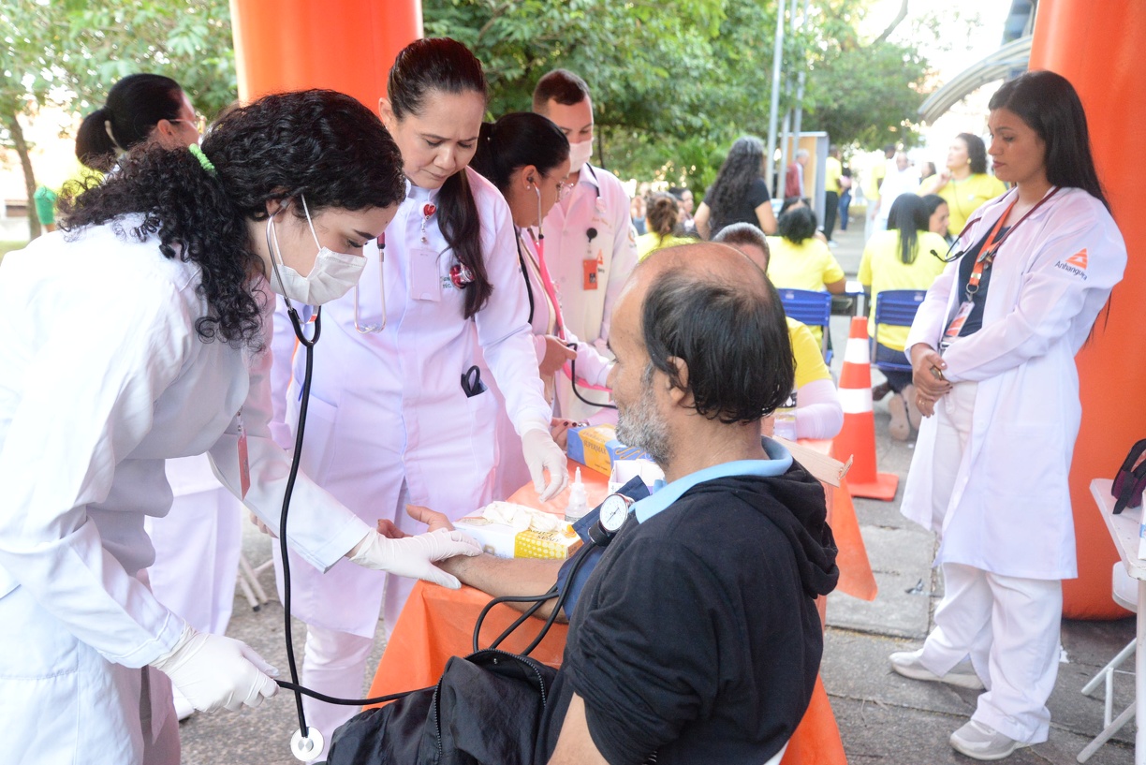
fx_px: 1114
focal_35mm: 35
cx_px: 573
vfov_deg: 37.9
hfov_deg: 54.4
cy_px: 382
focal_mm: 35
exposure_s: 1/250
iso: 5000
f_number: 5.6
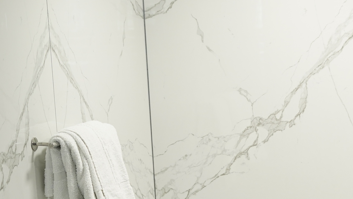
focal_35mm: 141
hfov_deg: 14.8
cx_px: 400
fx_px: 1320
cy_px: 289
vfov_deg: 8.4
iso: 1000
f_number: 2.8
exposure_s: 1/125
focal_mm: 50
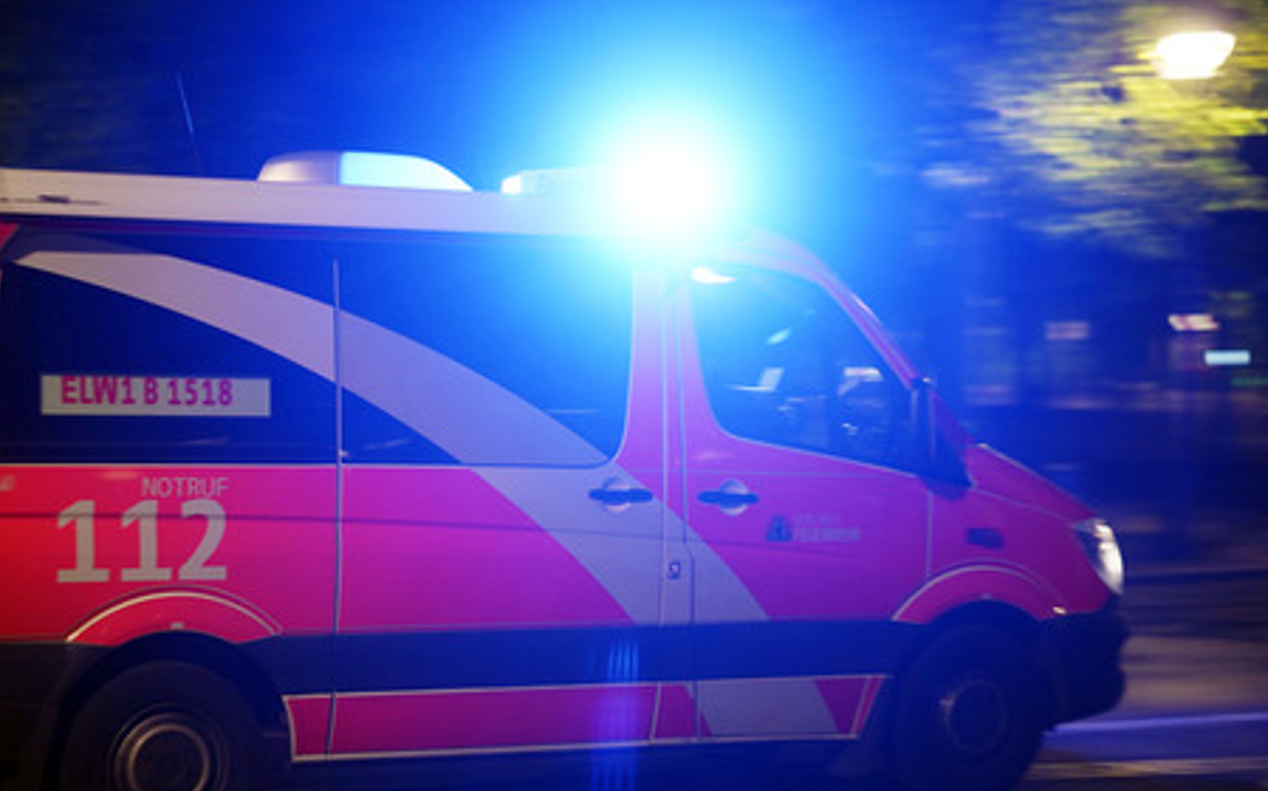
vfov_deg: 15.0
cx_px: 634
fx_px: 3005
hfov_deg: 23.8
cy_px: 398
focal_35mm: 87
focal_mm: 85
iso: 1600
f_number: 2.8
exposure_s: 1/60
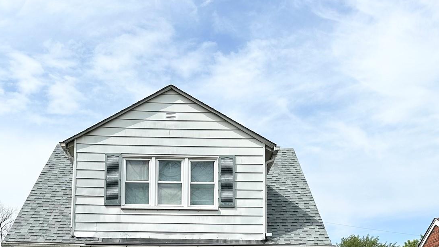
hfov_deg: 42.0
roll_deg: -2.3
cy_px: 274
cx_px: 190
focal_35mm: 49
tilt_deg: +6.2
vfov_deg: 23.0
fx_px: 570
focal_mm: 6.86
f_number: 1.78
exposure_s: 1/5848
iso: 80
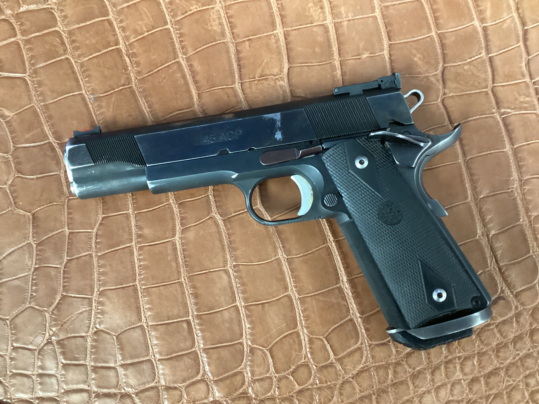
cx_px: 270
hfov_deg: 58.4
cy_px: 202
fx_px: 483
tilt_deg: -87.3
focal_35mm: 31
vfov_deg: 45.4
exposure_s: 1/30
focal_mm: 3.3
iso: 320
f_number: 2.4
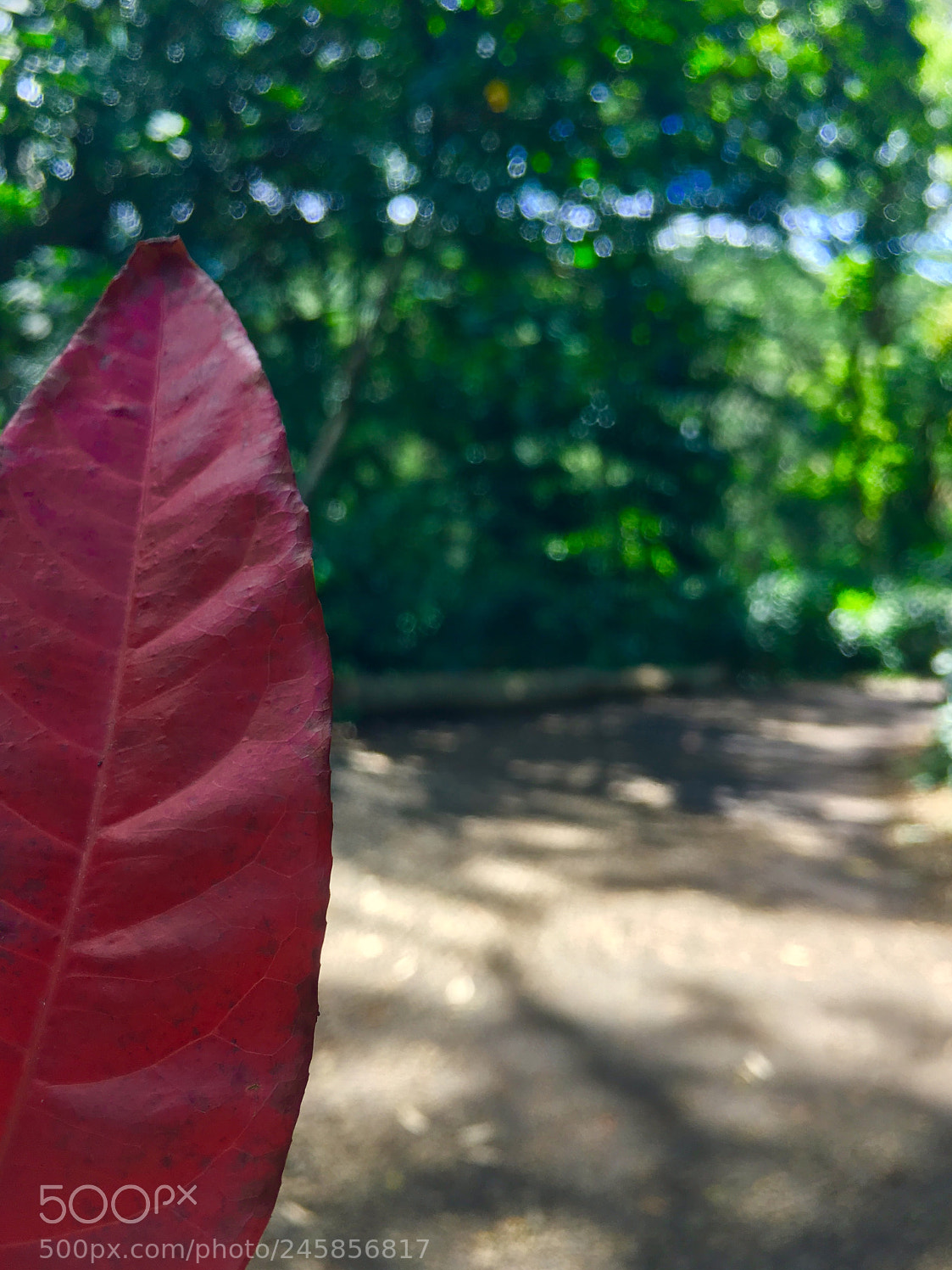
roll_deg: -1.8
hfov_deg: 45.4
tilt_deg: -3.0
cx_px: 495
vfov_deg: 58.3
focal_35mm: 31
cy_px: 637
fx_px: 1137
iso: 25
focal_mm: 4.15
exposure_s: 1/120
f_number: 2.2
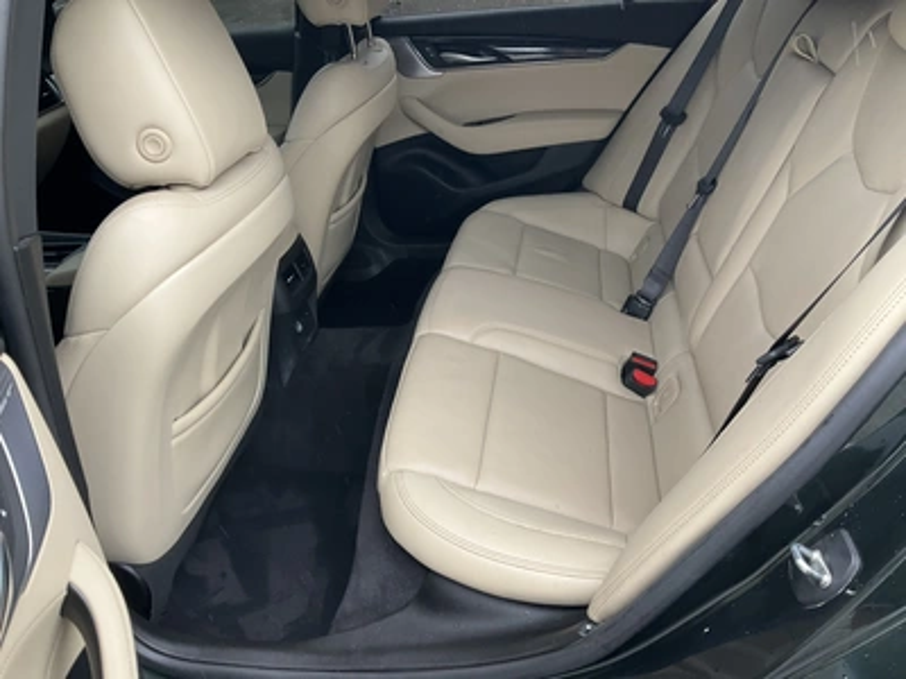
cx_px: 453
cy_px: 340
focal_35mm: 29
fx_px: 759
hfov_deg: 61.7
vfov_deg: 48.2
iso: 40
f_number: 1.8
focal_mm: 3
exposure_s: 1/122
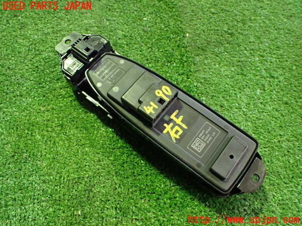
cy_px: 113
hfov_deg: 60.0
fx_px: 262
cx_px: 151
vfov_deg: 46.8
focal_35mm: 30
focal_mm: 5.4
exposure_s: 1/30
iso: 800
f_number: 2.3
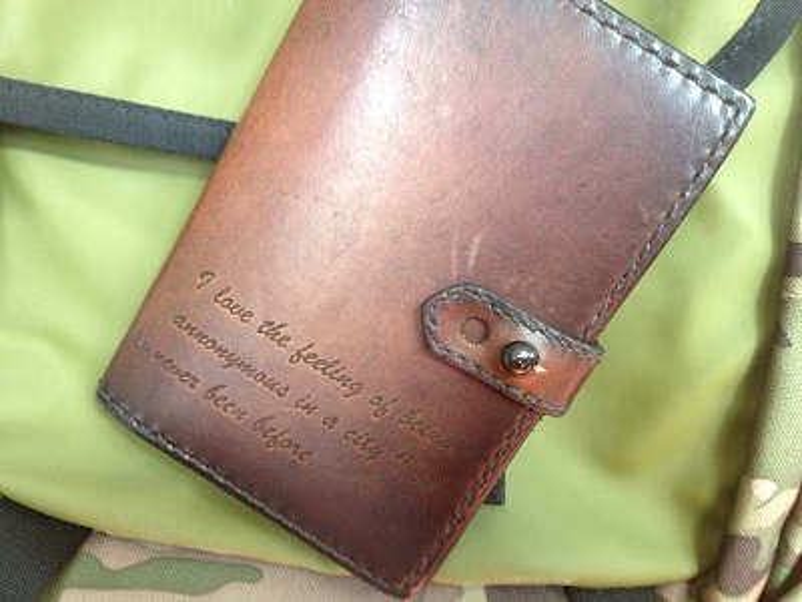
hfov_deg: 52.6
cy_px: 301
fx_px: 811
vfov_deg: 40.7
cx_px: 401
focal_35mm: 35
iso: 200
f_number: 2.4
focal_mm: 4.28
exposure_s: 1/20
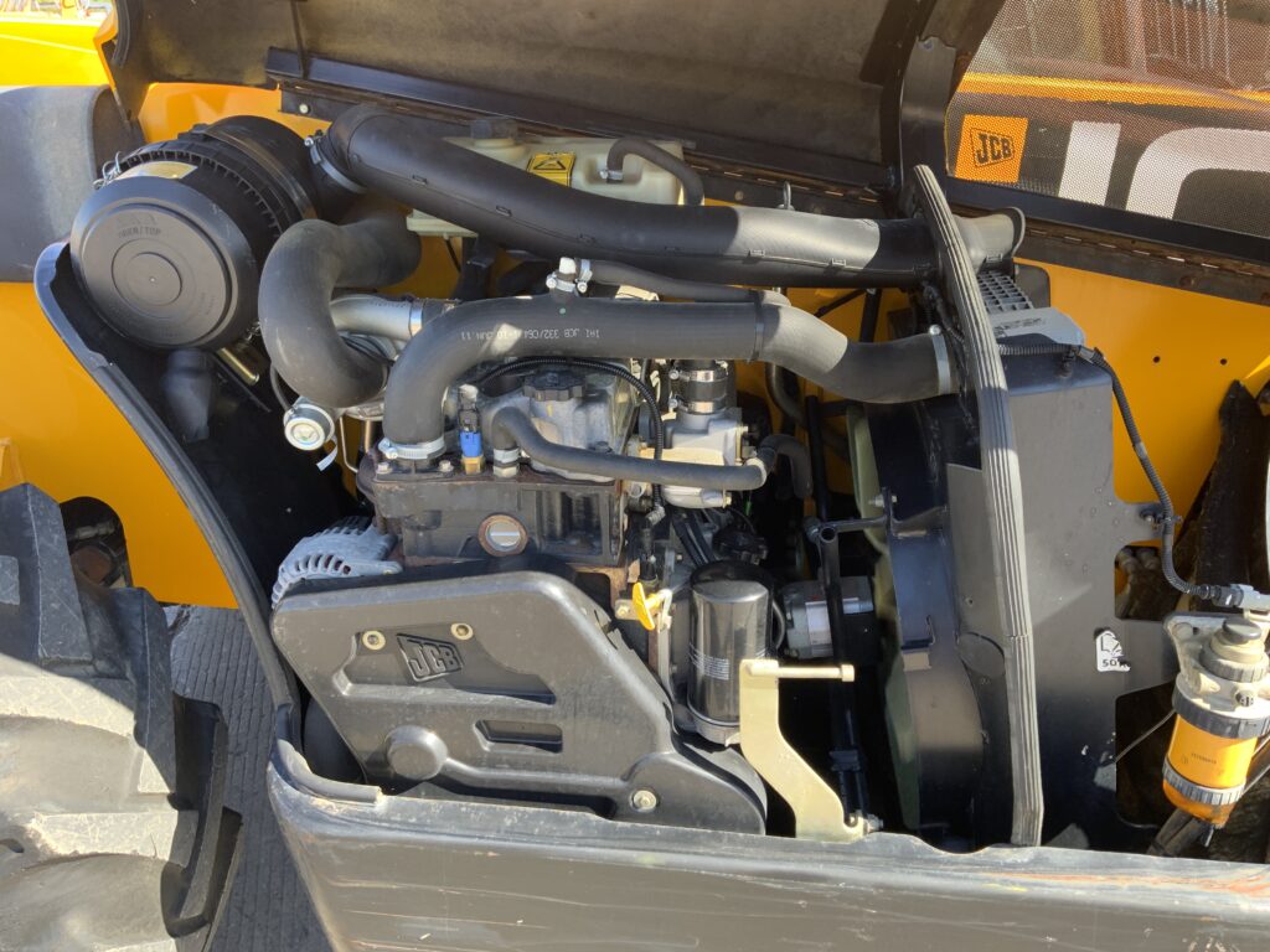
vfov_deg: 48.2
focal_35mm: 29
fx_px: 1064
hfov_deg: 61.7
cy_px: 476
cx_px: 635
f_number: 1.8
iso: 20
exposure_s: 1/122
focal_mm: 3
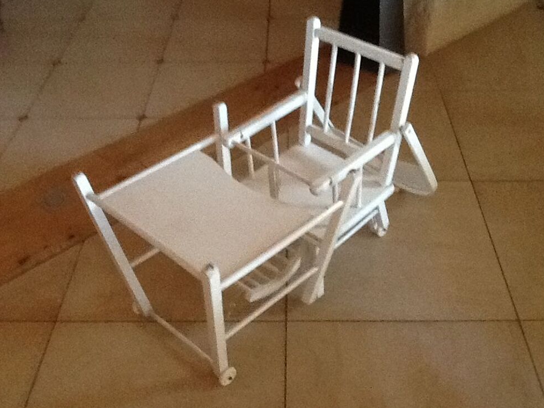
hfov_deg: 42.1
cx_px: 276
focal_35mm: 45
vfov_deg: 32.2
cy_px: 205
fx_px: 707
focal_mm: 2.03
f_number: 2.4
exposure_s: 1/30
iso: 320
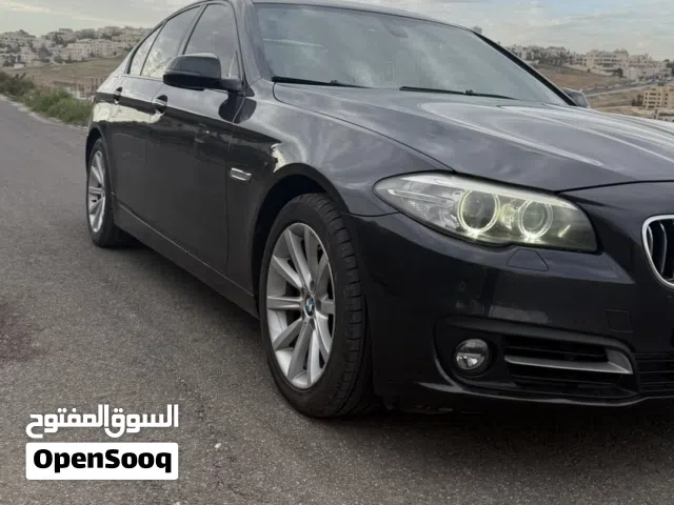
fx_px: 467
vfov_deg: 56.8
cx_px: 337
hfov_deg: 71.6
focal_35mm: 24
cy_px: 252
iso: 80
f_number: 1.78
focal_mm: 6.76
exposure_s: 1/1211
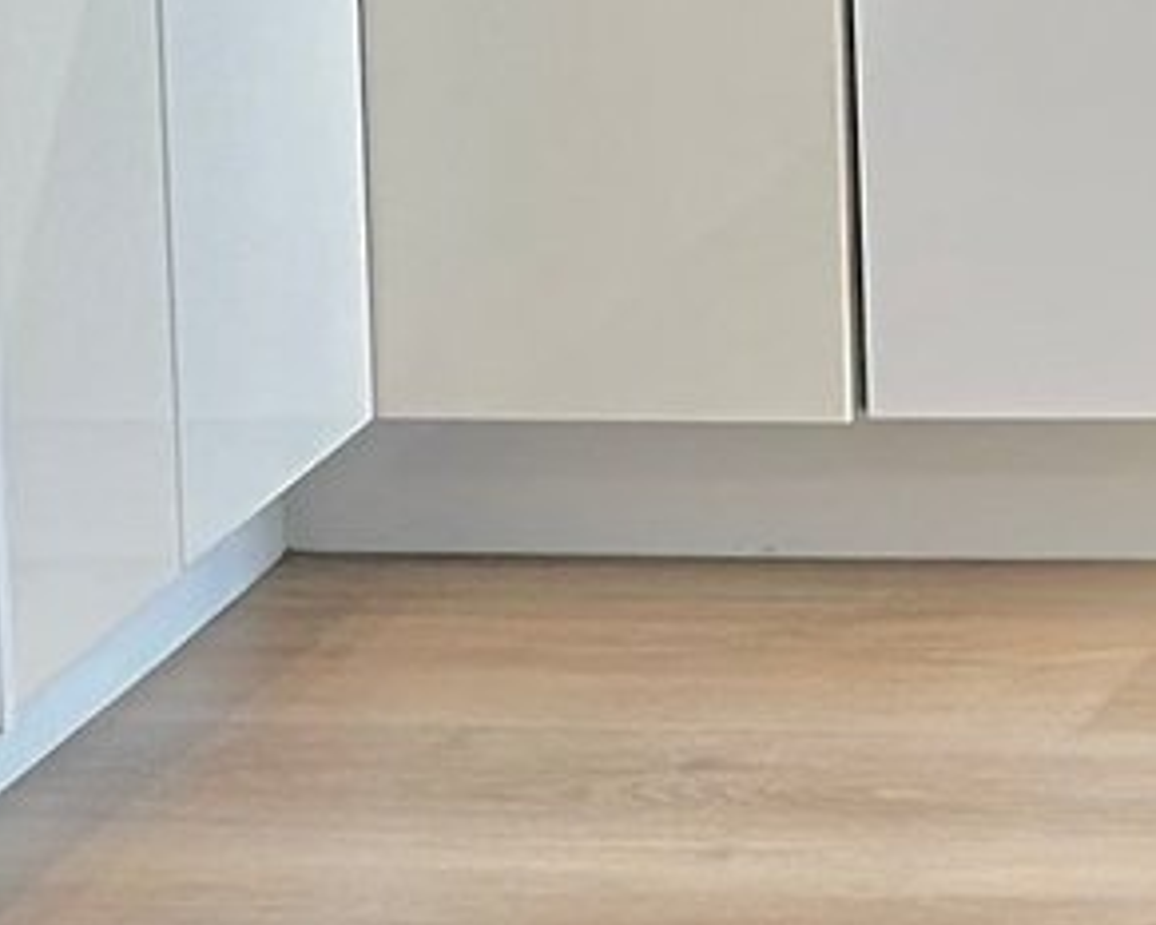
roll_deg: +0.5
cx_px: 3683
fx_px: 10575
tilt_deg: -7.7
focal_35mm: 309
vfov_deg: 4.8
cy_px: -1481
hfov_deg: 5.8
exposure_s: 1/60
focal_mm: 6.86
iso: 100
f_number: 1.78
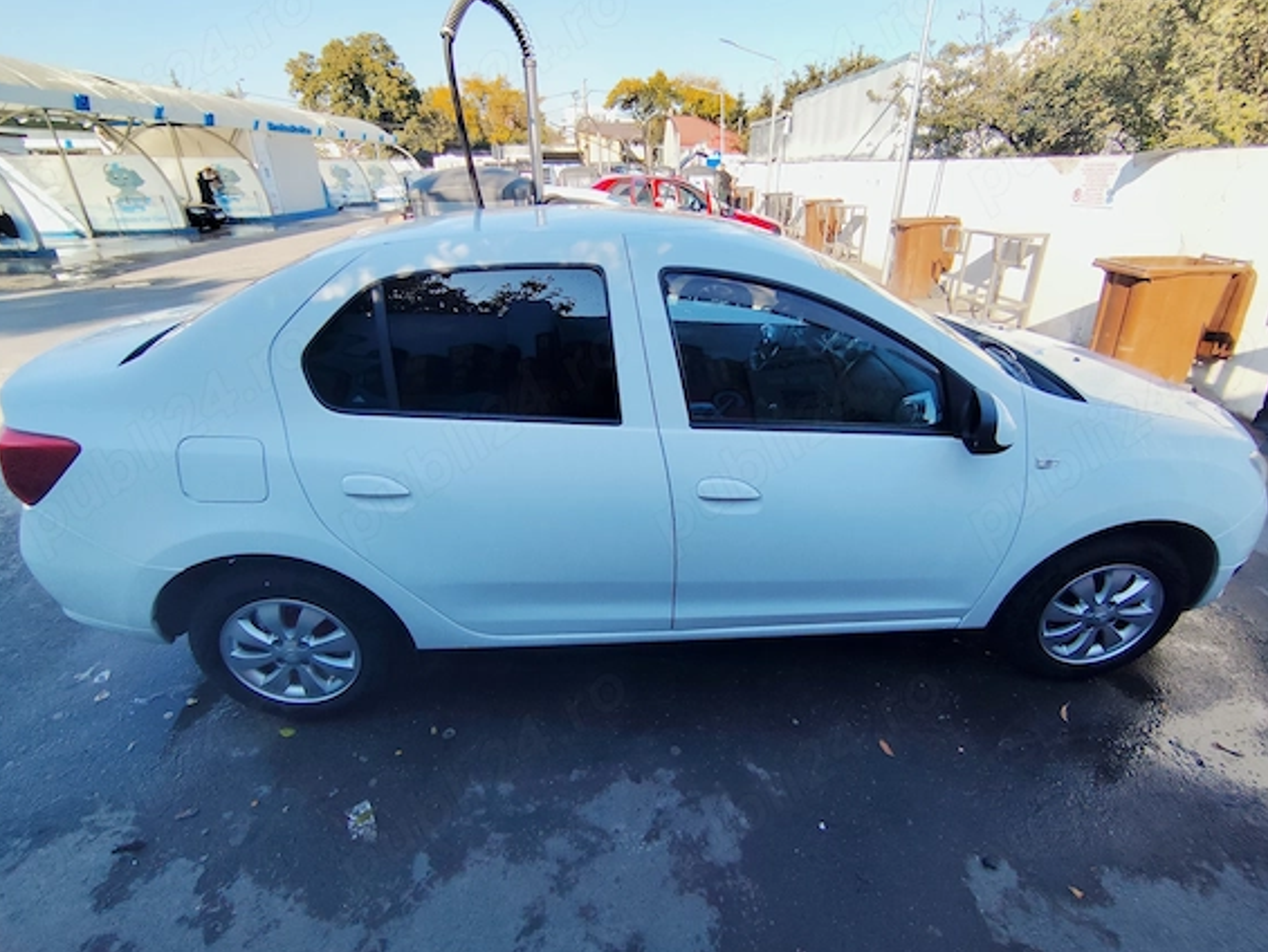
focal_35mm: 17
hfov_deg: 91.0
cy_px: 461
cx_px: 640
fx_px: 623
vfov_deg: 74.7
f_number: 2.2
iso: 50
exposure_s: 1/731
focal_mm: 1.65
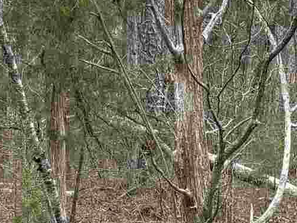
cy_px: 226
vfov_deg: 9.2
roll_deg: +0.1
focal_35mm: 160
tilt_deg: -7.6
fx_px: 1372
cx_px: 127
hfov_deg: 12.3
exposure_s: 1/231
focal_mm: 5.96
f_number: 1.6
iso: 64
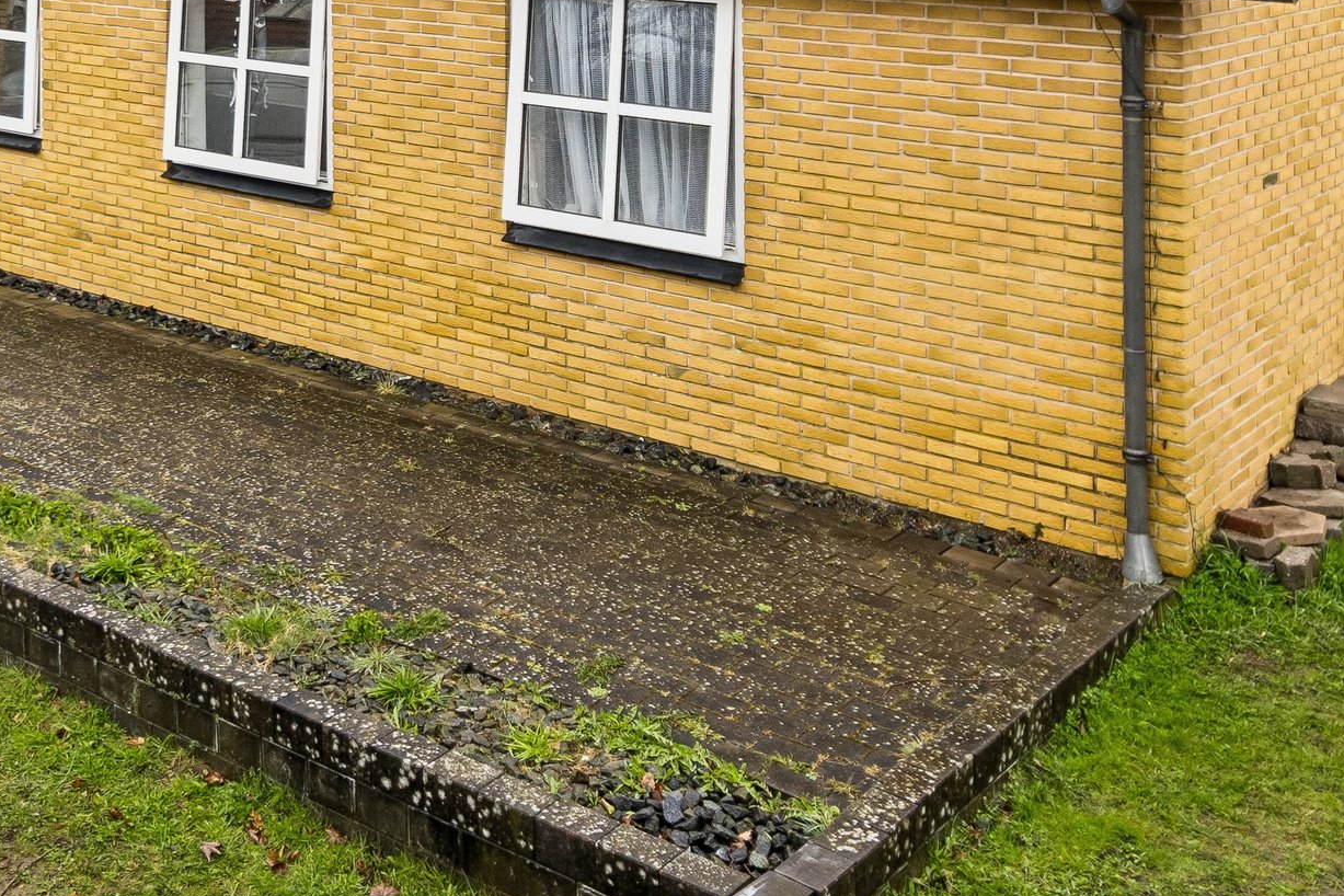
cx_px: 220
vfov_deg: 29.9
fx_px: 1643
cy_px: 209
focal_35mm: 44
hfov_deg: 42.0
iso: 200
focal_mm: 12
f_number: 4
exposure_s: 1/500
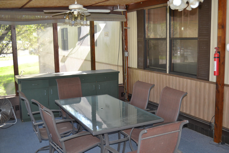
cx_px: 114
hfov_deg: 49.6
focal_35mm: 39
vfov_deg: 34.2
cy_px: 76
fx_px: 248
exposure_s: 1/125
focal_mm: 26
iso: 360
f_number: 4
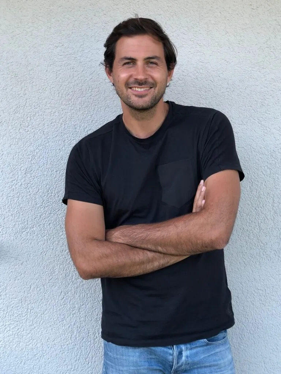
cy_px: 187
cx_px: 140
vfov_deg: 36.8
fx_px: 563
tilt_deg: -5.5
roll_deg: -2.0
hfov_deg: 28.0
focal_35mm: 52
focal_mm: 6
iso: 25
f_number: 2.4
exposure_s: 1/60
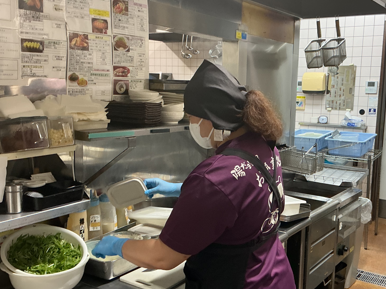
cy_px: 155
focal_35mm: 40
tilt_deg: -11.7
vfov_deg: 35.9
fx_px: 446
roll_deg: -0.5
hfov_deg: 46.2
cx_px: 249
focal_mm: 3
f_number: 1.8
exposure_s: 1/60
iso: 125
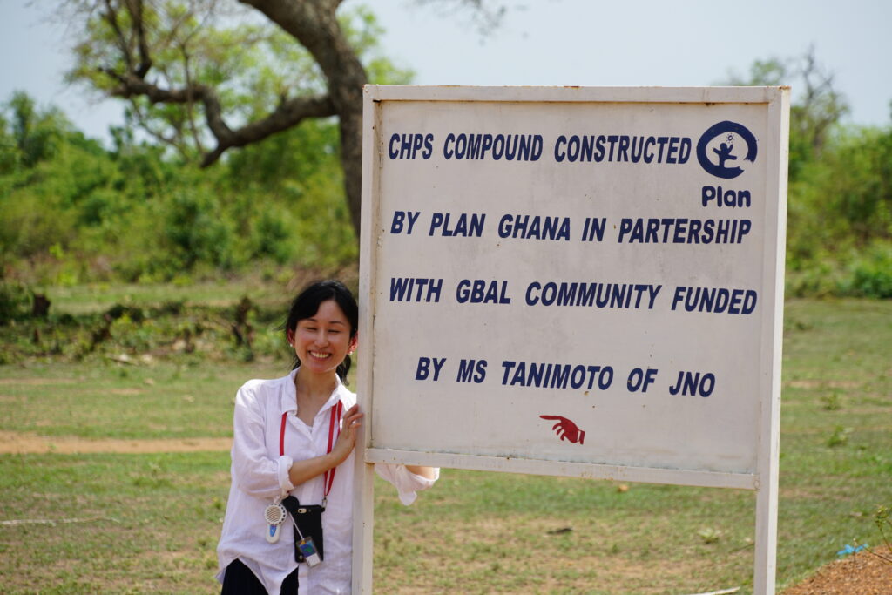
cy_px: 298
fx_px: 4336
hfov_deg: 11.7
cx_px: 446
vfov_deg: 7.8
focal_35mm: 175
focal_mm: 175
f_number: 7.1
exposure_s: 1/250
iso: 100
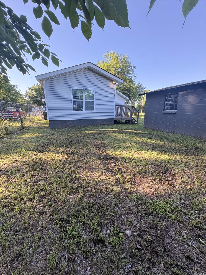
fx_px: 111
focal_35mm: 14
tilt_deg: -13.0
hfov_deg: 85.7
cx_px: 103
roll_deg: -0.6
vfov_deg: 102.1
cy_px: 138
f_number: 2.2
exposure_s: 1/147
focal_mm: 2.22
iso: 50
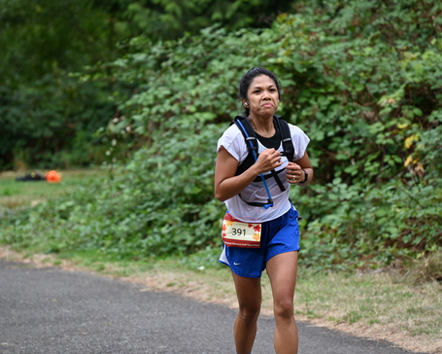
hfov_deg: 8.5
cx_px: 200
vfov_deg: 6.8
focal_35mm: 227
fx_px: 2969
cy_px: 177
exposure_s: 1/320
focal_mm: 200
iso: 400
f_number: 6.3
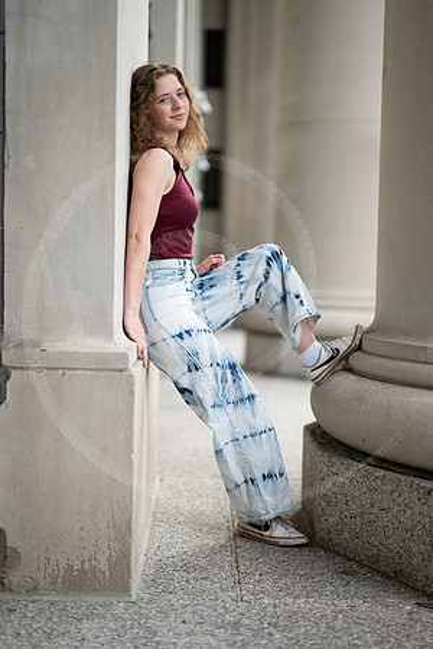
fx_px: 902
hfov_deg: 27.0
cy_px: 324
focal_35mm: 50
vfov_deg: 39.6
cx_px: 216
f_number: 1.2
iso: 100
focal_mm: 50
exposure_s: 1/640
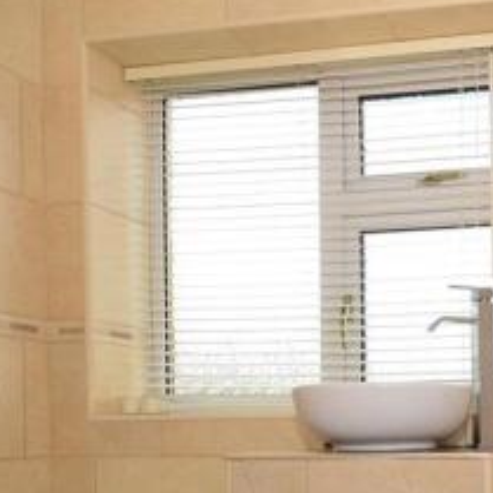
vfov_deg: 39.4
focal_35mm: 40
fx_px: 645
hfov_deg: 35.2
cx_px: 557
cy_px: 425
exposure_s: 1/125
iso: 200
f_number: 5.6
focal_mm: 10
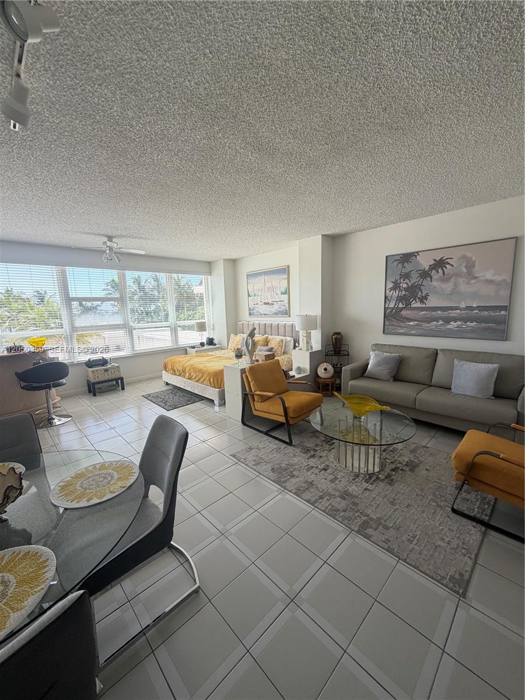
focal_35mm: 14
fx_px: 283
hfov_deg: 85.7
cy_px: 350
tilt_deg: -9.1
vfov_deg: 102.1
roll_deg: -1.1
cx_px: 262
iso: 64
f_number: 2.2
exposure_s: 1/121
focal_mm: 2.22
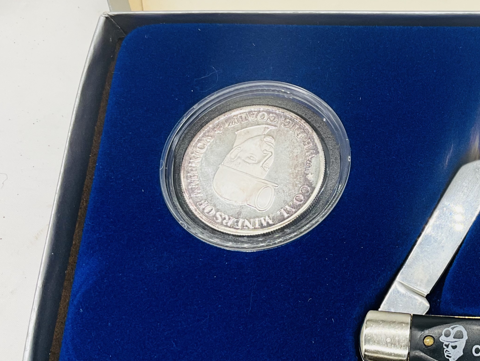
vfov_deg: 25.7
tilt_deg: -59.5
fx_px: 791
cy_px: 191
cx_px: 467
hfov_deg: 31.5
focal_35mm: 57
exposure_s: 1/149
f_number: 1.8
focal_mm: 3
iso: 20
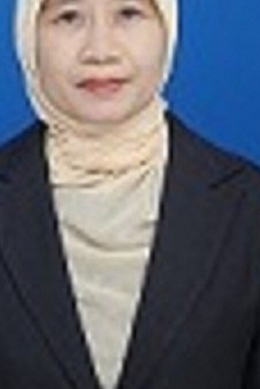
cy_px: 115
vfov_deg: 15.5
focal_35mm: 132
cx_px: 104
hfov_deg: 10.4
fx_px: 1430
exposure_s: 1/125
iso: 250
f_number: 9
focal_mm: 50
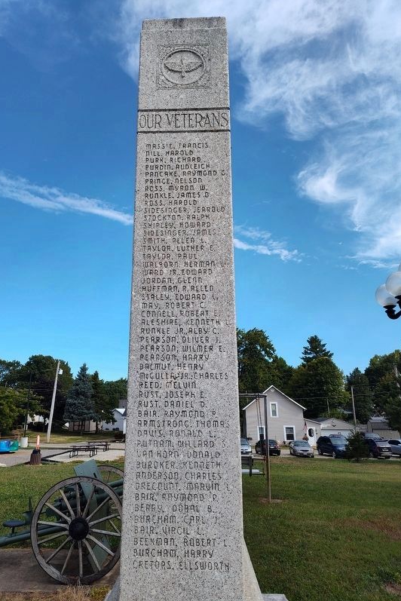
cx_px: 184
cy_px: 301
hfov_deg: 53.1
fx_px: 401
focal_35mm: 24
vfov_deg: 73.7
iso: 100
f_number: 1.8
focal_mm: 5.56
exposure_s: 1/954
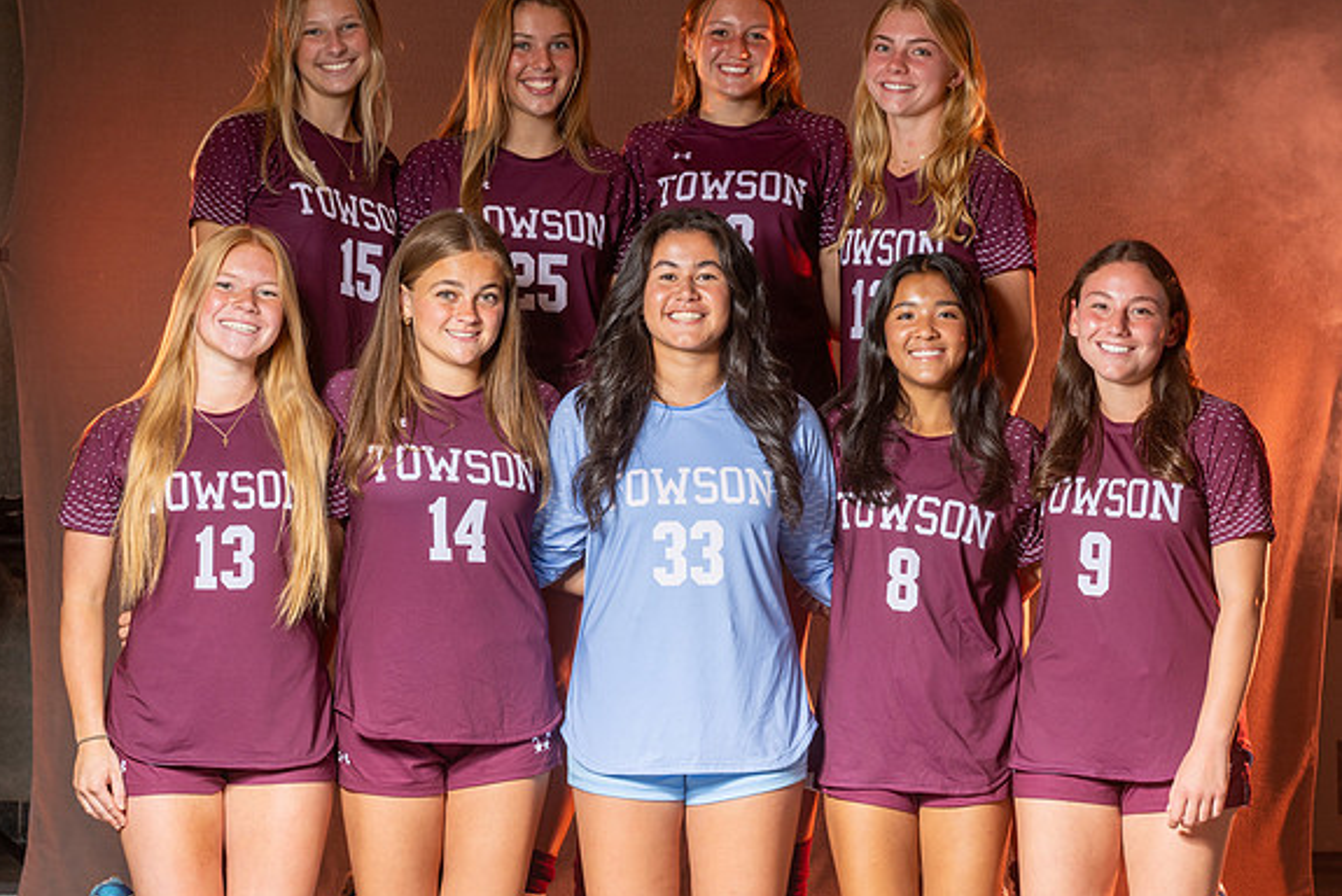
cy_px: 441
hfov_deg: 20.6
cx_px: 688
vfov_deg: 13.8
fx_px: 3692
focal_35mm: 99
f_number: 8
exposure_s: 1/200
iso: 80
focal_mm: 70
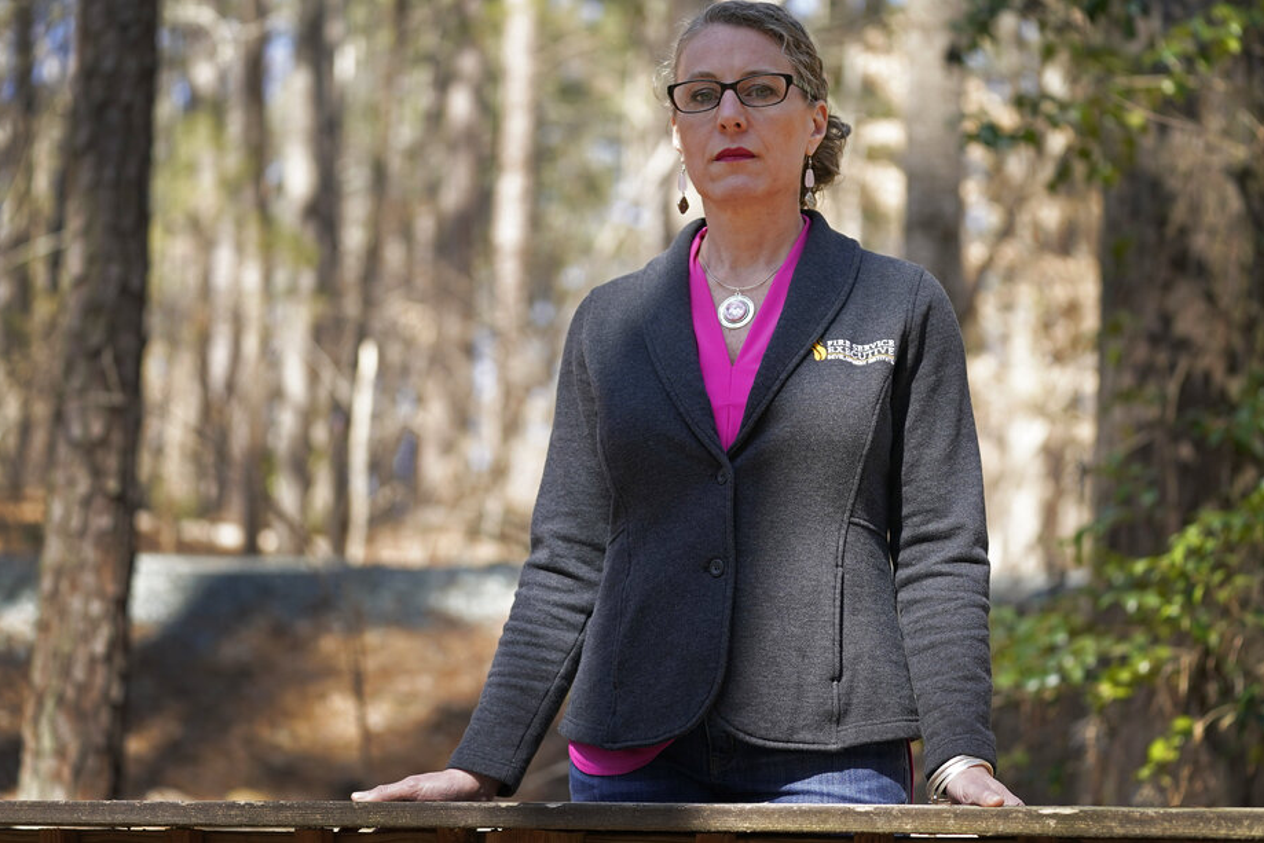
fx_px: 2739
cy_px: 393
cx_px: 677
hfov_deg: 26.0
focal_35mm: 78
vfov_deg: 17.5
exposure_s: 1/500
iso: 250
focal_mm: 70
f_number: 2.8
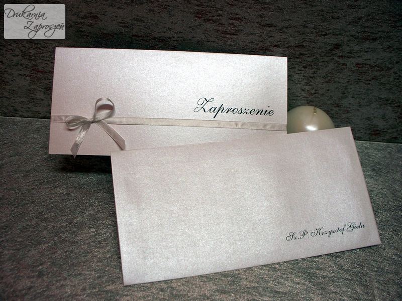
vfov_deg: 39.7
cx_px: 201
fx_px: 418
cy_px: 150
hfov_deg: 51.4
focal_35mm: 36
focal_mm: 7.54
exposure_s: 1/60
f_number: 2.8
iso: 100
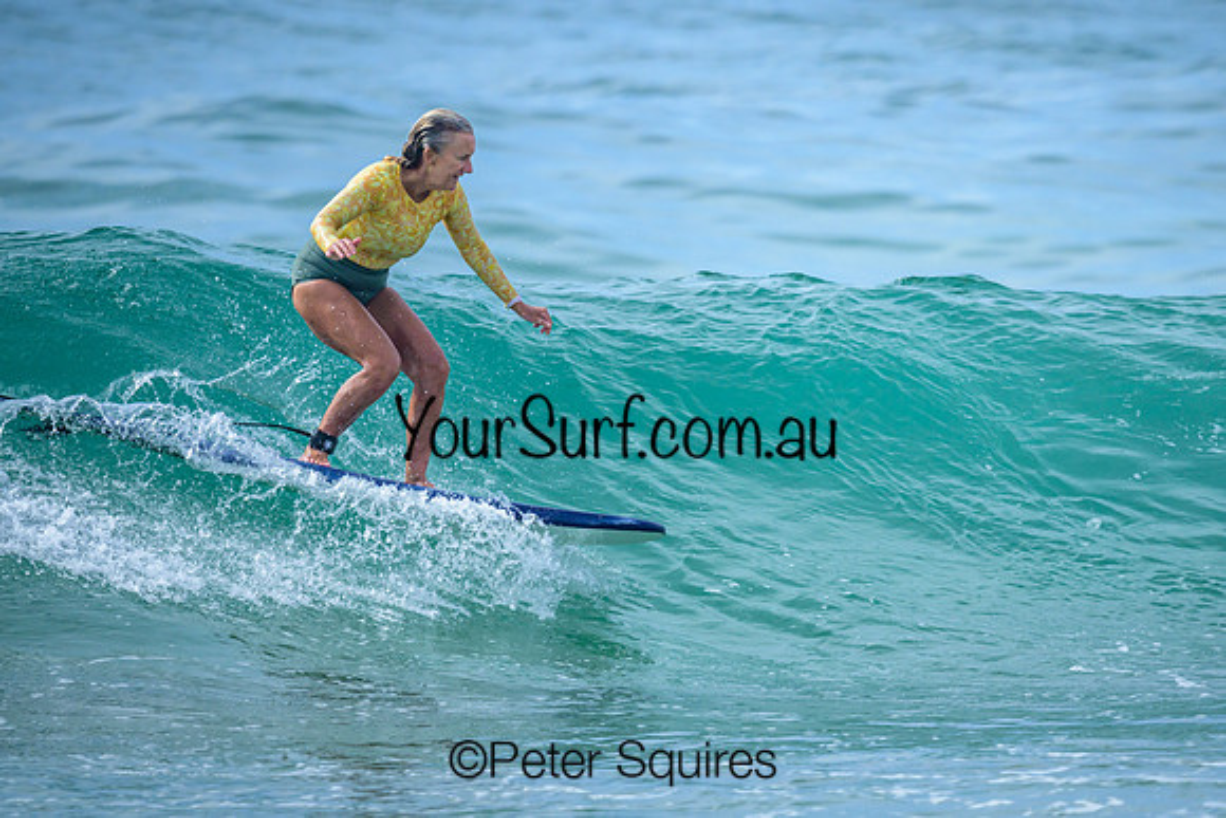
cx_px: 686
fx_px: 33109
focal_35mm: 972
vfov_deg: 1.4
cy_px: 355
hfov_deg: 2.1
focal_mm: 800
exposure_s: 1/3200
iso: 450
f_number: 6.3
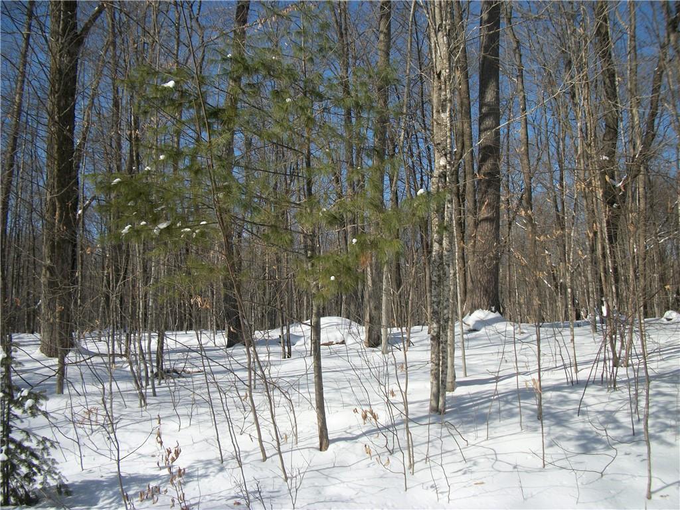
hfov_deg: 56.8
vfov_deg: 44.2
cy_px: 255
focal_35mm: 32
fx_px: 629
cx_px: 340
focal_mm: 5.7
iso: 80
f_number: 8.8
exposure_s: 1/250
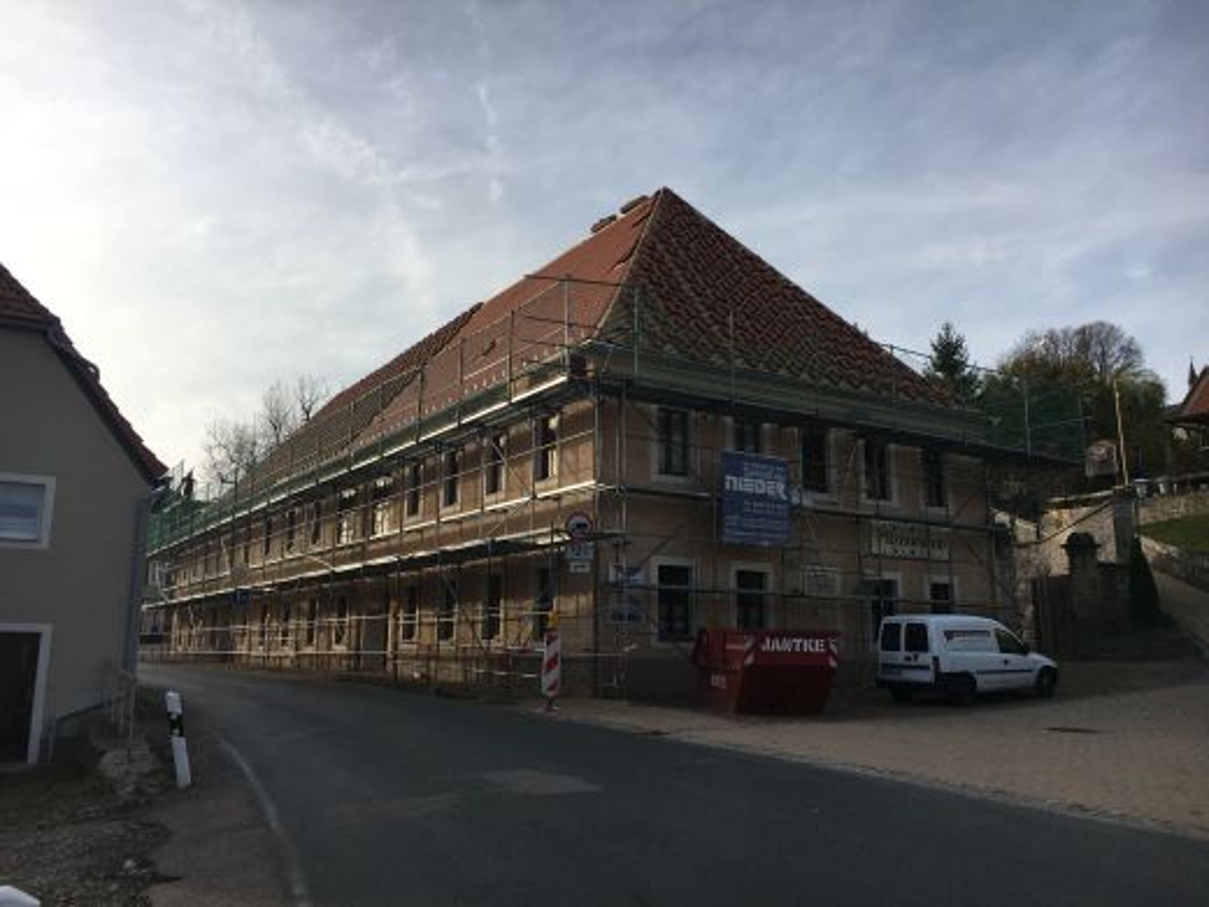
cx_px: 604
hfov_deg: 61.7
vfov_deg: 48.2
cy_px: 454
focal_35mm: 29
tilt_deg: +11.5
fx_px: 1013
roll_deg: -1.0
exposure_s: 1/1570
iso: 25
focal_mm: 4.15
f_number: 2.2
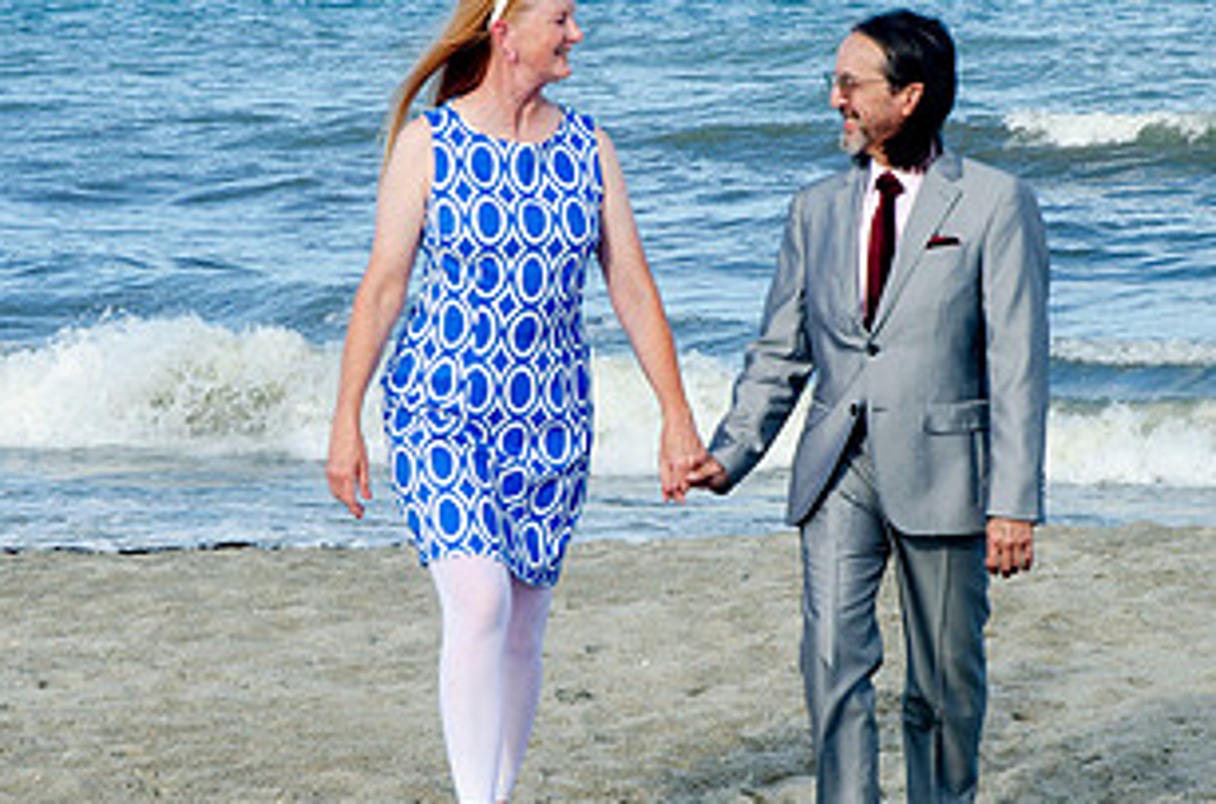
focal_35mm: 160
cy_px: 337
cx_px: 661
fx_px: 5391
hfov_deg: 12.9
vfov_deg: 8.5
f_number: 9
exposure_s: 1/250
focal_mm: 55
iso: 100
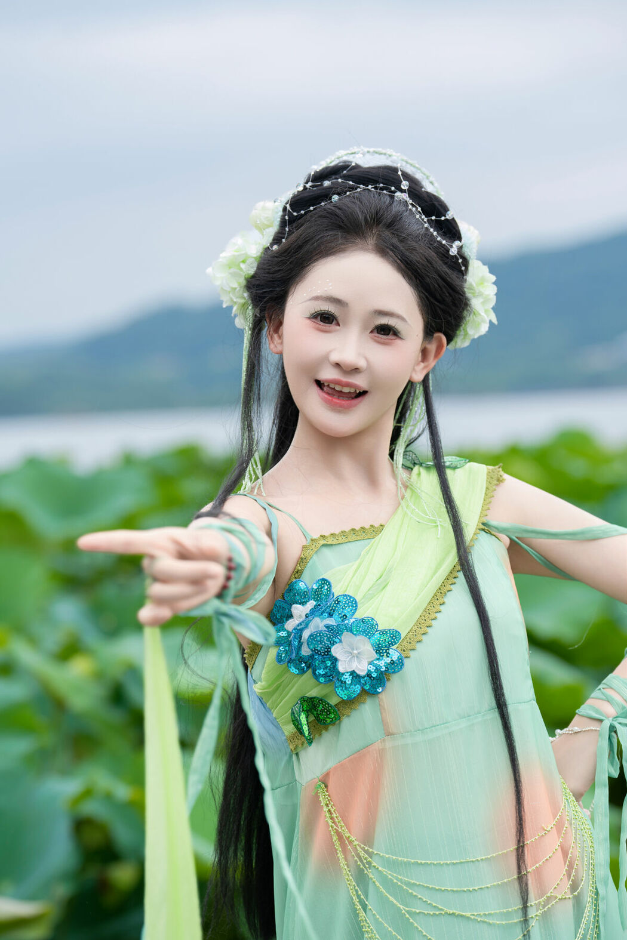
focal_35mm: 116
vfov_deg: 17.6
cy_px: 470
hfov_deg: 11.8
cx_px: 314
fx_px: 3030
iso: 200
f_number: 4
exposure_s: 1/250
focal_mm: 116
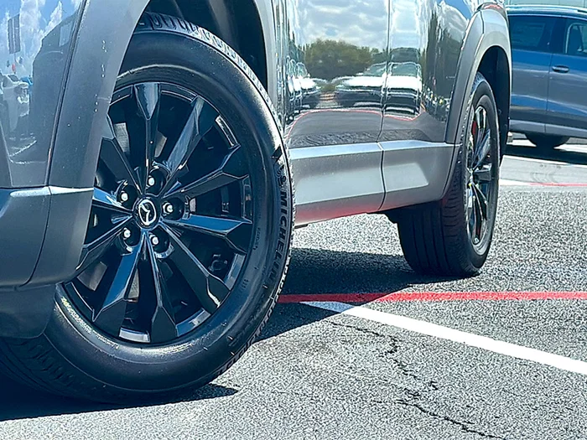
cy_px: 220
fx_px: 1391
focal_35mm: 82
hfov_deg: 23.8
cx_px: 294
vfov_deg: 18.0
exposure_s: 1/2747
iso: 100
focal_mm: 6.86
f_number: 1.78
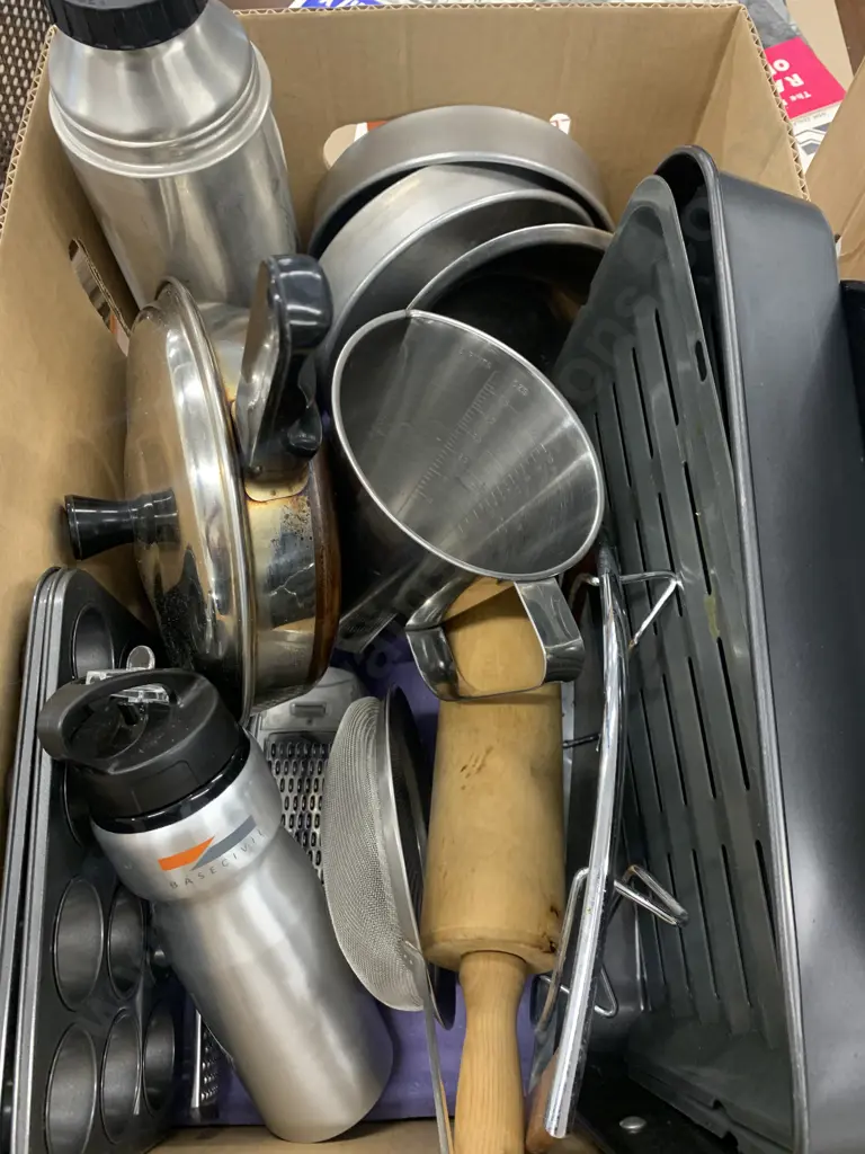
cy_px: 577
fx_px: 866
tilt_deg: -68.8
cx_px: 432
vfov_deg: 67.3
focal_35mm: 26
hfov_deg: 53.1
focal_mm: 4.25
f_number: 1.8
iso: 160
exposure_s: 1/50
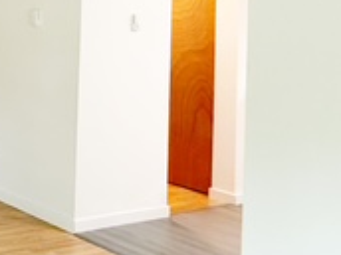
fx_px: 512
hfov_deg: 24.4
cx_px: -220
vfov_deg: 26.6
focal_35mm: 52
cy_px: 4
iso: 320
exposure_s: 1/120
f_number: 2.2
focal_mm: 2.22
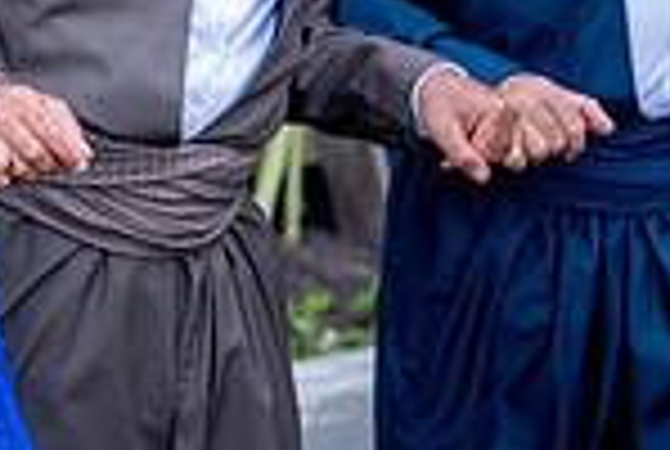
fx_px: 5072
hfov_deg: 7.5
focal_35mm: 272
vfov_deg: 5.1
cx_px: -274
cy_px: 29
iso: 100
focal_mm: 70
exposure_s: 1/250
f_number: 2.8
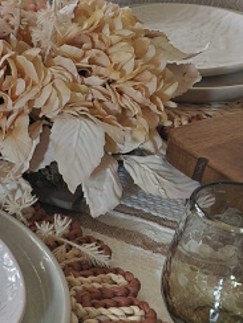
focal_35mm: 83
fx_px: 777
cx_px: -49
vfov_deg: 23.5
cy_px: 144
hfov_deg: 17.0
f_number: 1.8
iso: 200
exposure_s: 1/10
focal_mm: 5.4
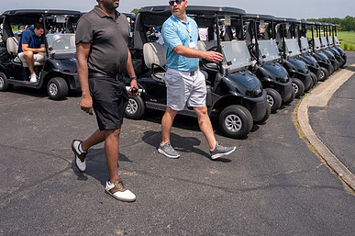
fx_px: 355
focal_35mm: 36
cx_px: 175
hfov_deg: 53.2
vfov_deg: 36.1
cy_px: 63
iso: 250
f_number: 4
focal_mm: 24
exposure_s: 1/2000
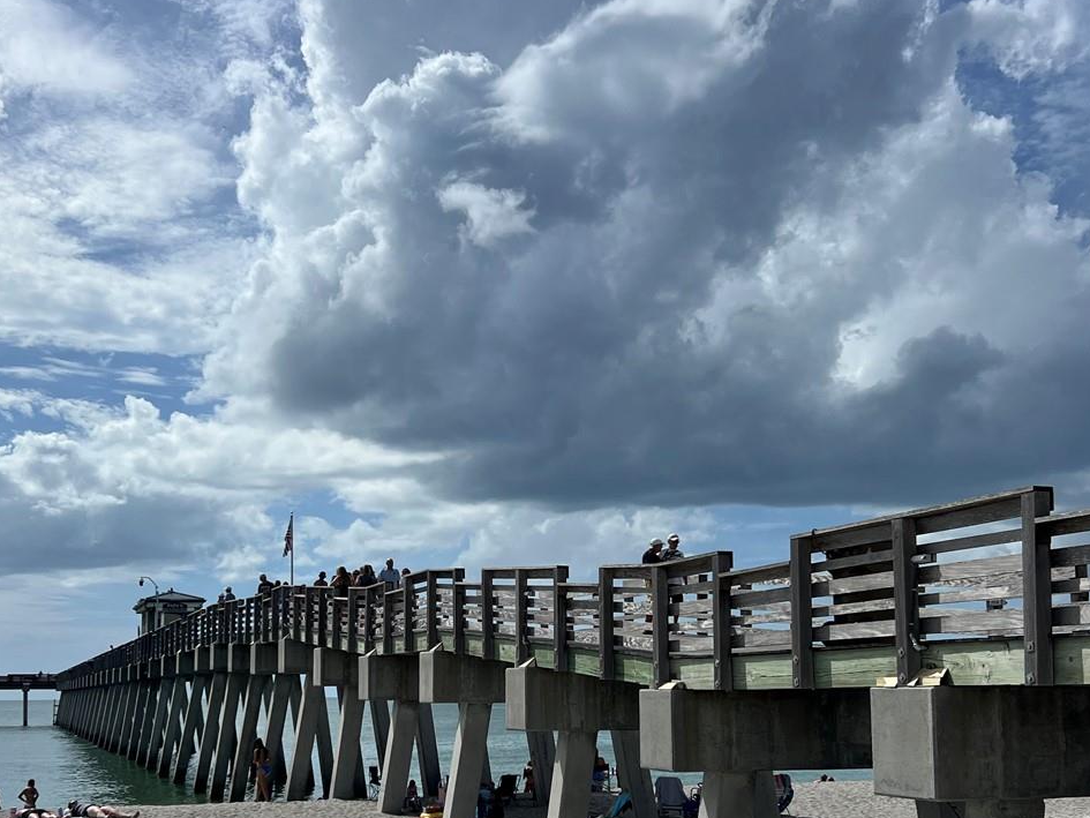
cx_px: 475
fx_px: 1386
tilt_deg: +3.9
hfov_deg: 42.9
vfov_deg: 32.6
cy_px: 548
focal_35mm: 44
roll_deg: -1.1
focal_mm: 5.7
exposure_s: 1/14286
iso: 50
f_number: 1.5
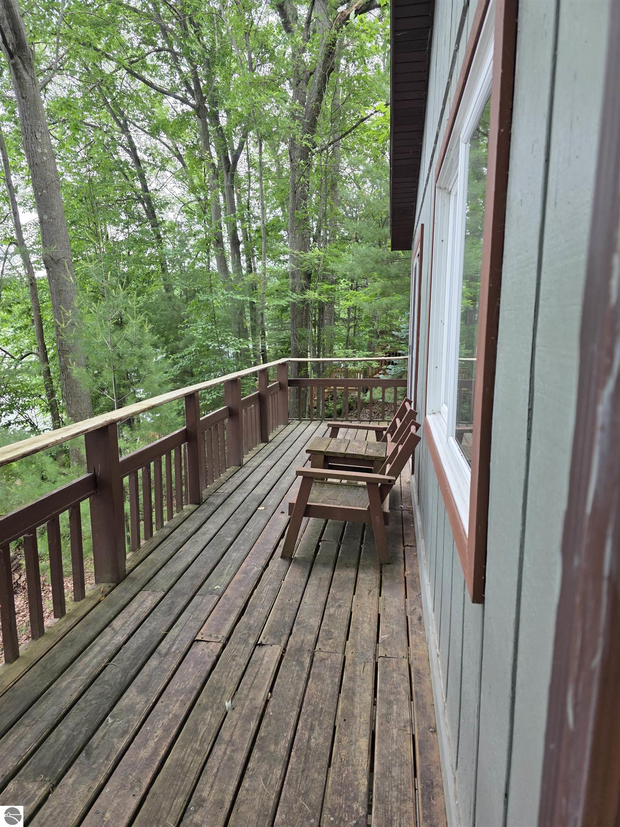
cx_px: 310
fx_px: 549
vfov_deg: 73.9
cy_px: 414
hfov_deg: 58.9
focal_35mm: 23
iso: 64
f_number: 1.7
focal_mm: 6.3
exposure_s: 1/180
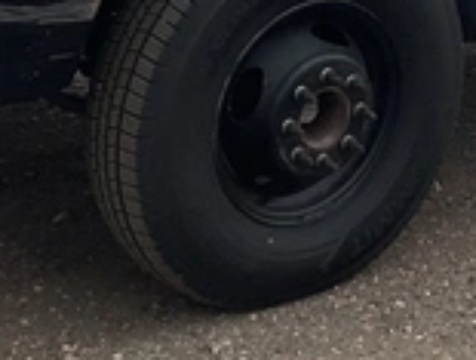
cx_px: 544
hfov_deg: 13.7
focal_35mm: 140
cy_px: -229
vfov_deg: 10.2
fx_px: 1930
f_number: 1.8
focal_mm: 3
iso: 25
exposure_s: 1/1412
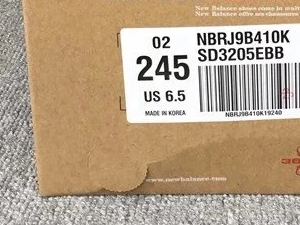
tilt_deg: -15.8
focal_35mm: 93
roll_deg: -0.3
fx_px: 806
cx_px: 253
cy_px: -98
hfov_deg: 20.8
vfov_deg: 14.9
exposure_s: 1/100
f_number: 2.4
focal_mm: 3.3
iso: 40
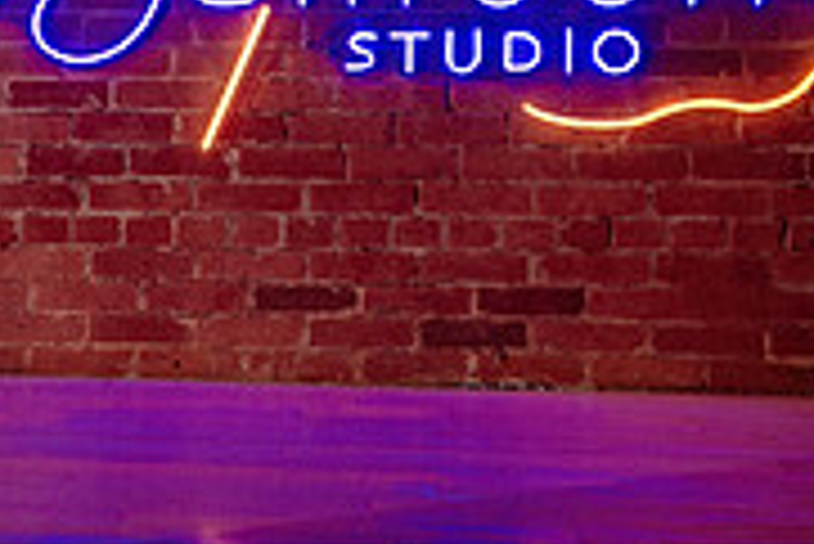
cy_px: 79
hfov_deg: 14.7
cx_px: -607
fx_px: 2783
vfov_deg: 11.1
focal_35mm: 123
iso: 800
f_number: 2
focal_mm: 29
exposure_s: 1/400
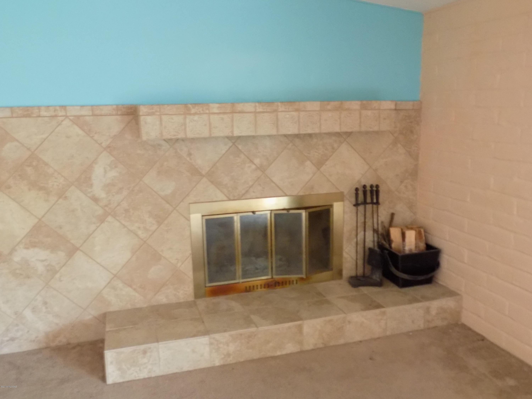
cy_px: 200
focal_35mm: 30
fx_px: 461
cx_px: 266
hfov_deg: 60.0
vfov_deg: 46.8
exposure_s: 1/3
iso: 400
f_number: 3.3
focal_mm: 5.3
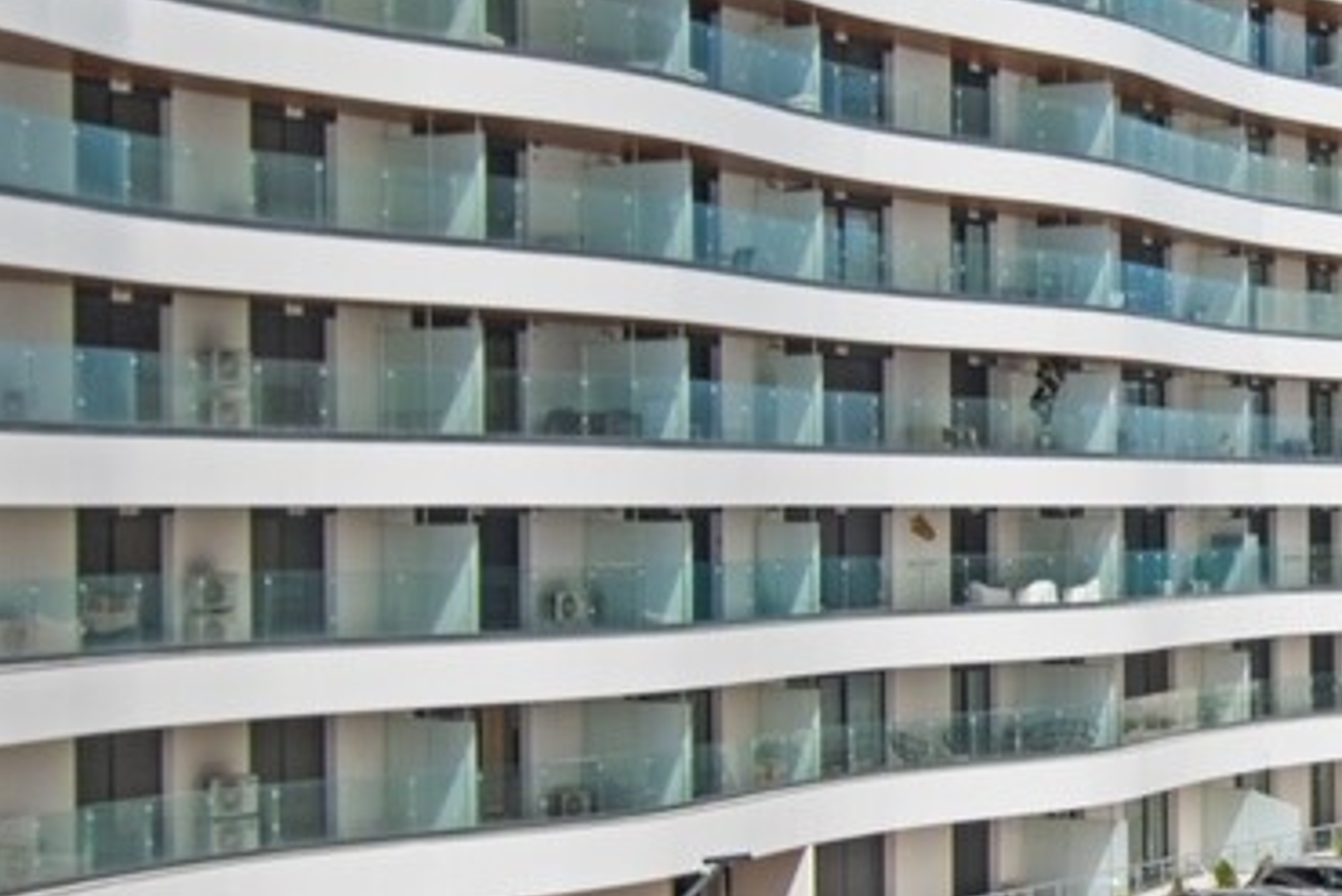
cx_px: 1723
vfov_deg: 16.5
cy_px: 517
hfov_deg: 22.1
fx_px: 3095
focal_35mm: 83
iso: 400
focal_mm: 20
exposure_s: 1/640
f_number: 10
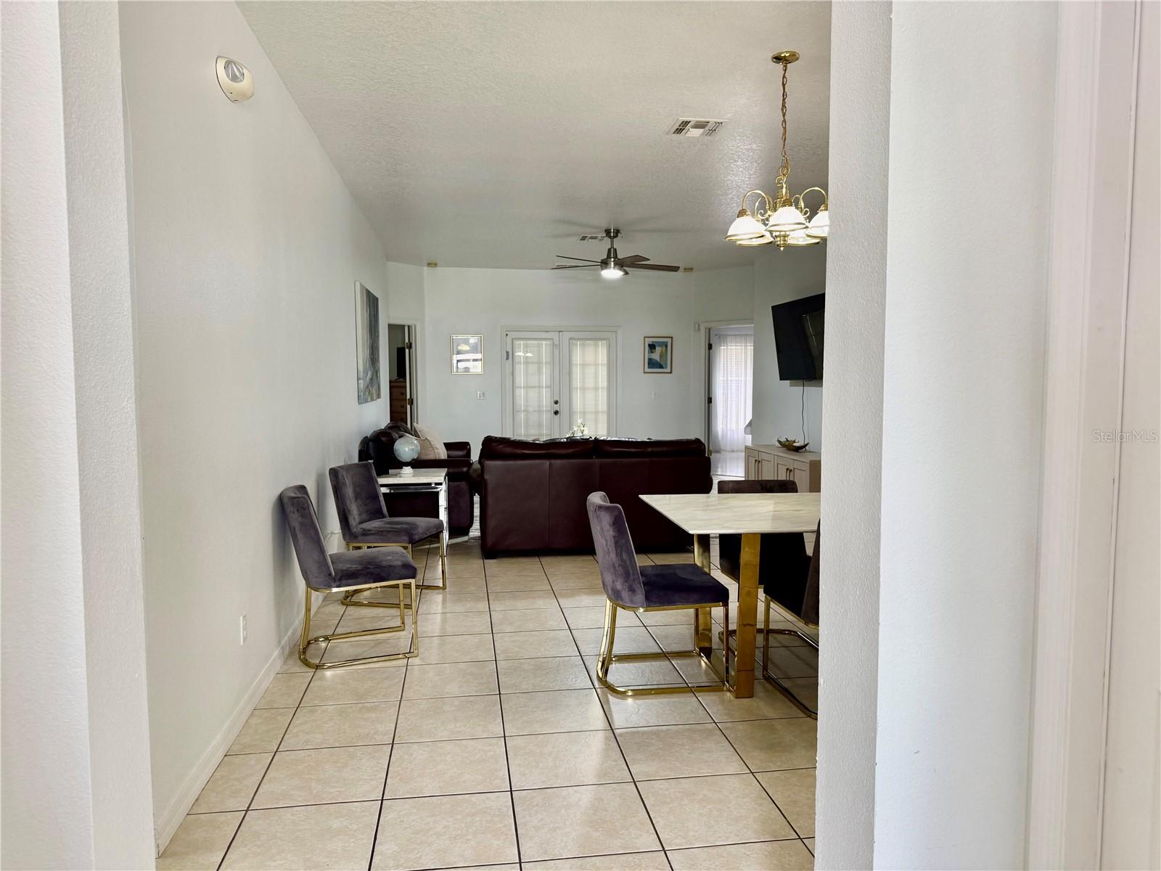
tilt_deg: -4.0
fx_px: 805
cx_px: 580
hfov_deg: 71.6
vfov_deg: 56.8
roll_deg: +0.0
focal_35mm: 24
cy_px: 436
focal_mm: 6.76
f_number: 1.78
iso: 125
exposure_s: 1/60
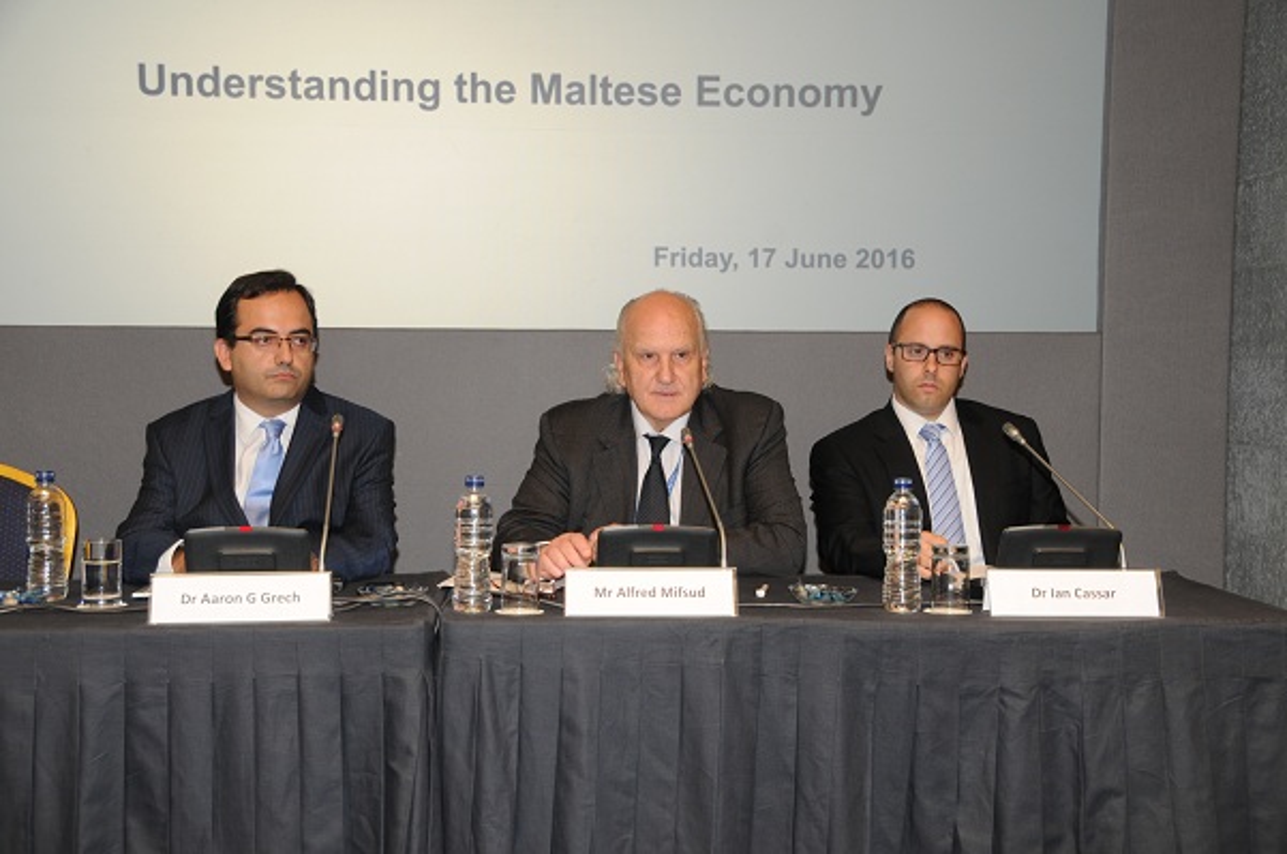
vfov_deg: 28.0
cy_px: 427
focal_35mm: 48
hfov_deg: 41.2
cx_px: 644
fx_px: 1714
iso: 400
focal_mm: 32
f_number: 7.1
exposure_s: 1/50
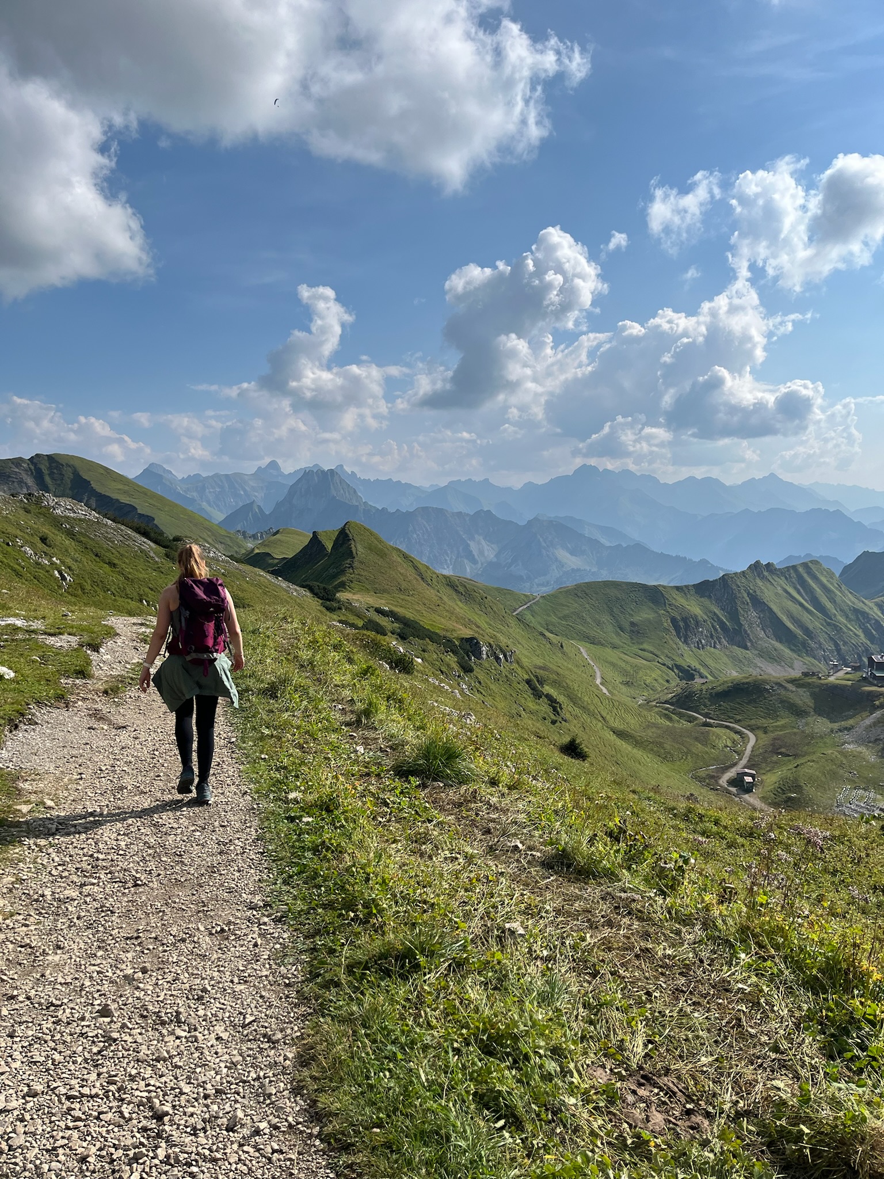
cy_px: 590
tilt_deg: -5.2
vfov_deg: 67.3
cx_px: 442
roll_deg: +1.7
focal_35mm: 26
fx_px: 885
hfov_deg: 53.1
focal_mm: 5.1
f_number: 1.6
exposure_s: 1/6494
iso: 50
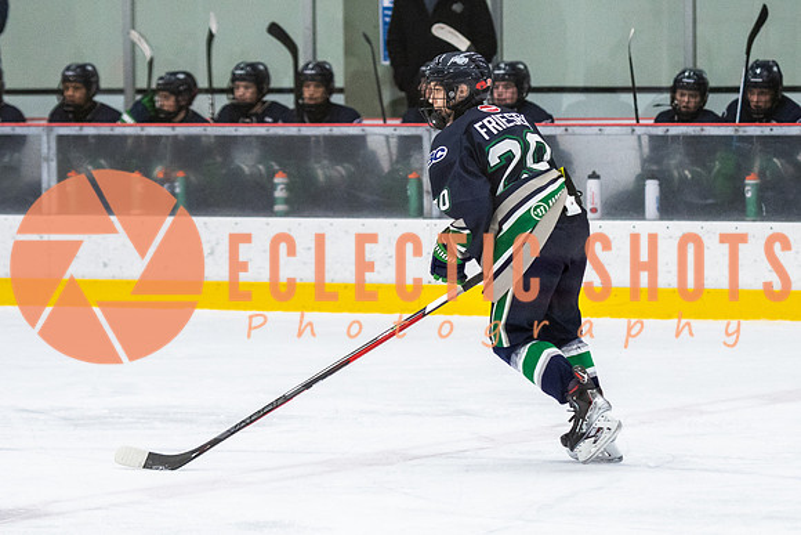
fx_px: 5559
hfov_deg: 8.2
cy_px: 259
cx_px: 455
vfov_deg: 5.5
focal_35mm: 250
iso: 1400
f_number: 2.8
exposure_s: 1/640
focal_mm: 100
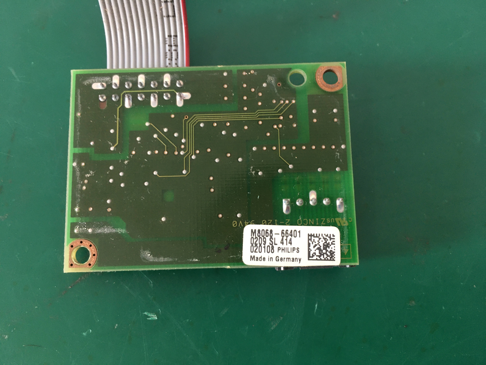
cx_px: 243
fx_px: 407
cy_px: 182
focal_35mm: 29
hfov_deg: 61.7
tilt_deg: -72.2
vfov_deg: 48.2
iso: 125
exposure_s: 1/33
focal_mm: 4.15
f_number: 2.2
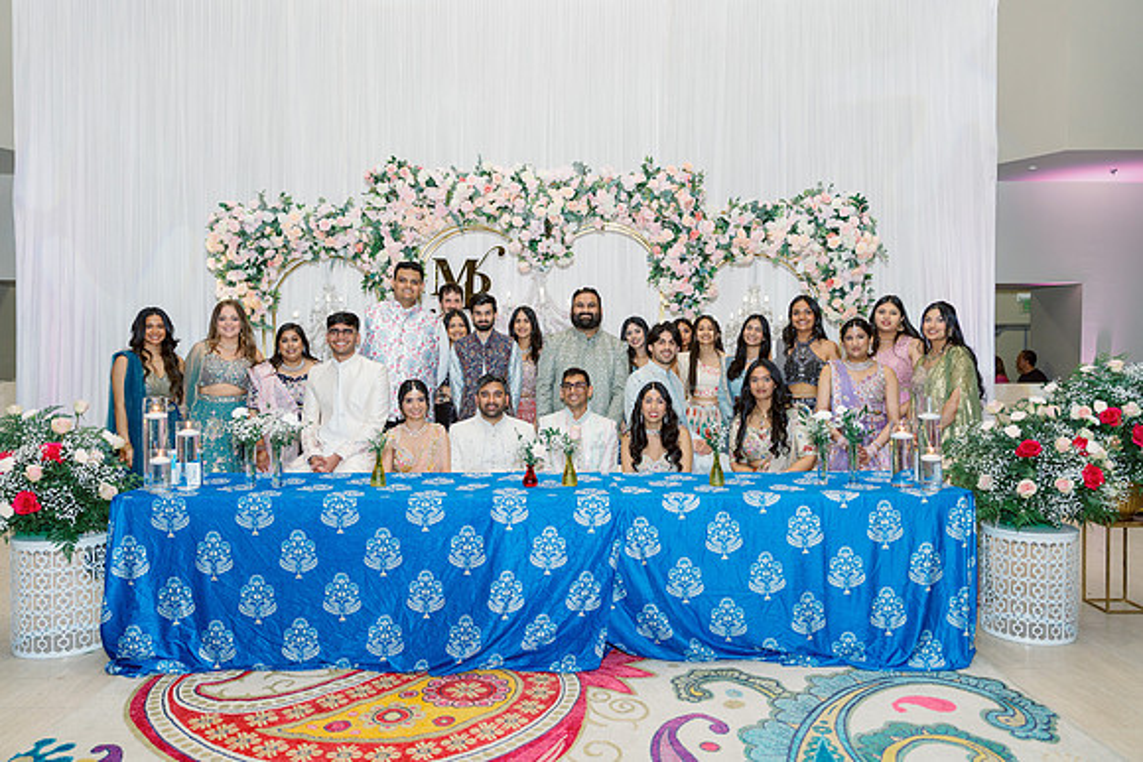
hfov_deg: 68.2
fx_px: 844
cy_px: 381
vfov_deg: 48.6
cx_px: 572
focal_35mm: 27
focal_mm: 26
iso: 500
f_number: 2.8
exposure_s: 1/250
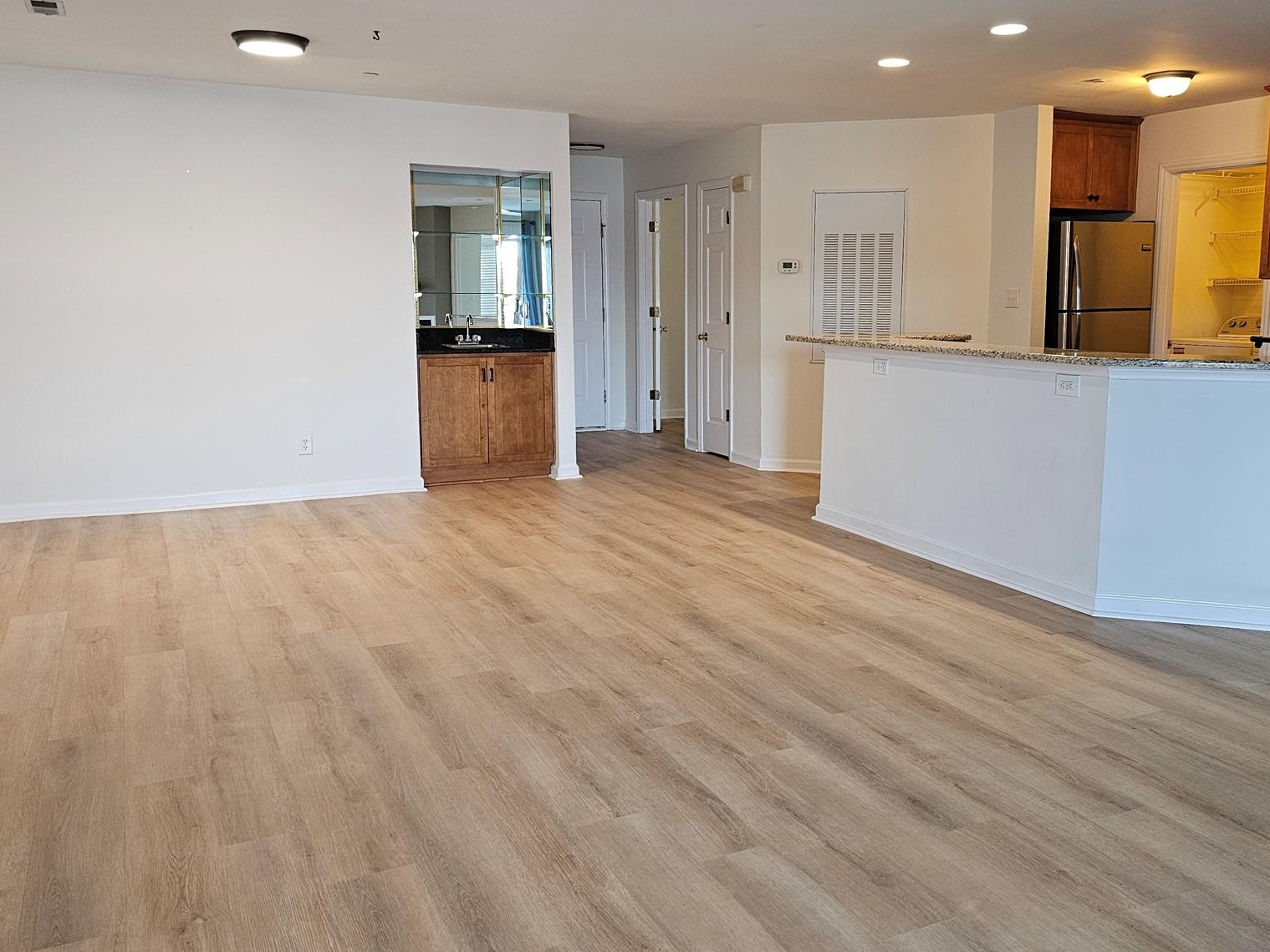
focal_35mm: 31
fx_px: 1138
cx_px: 768
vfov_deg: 45.4
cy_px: 428
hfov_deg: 57.8
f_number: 1.7
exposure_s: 1/120
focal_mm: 6.3
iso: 320
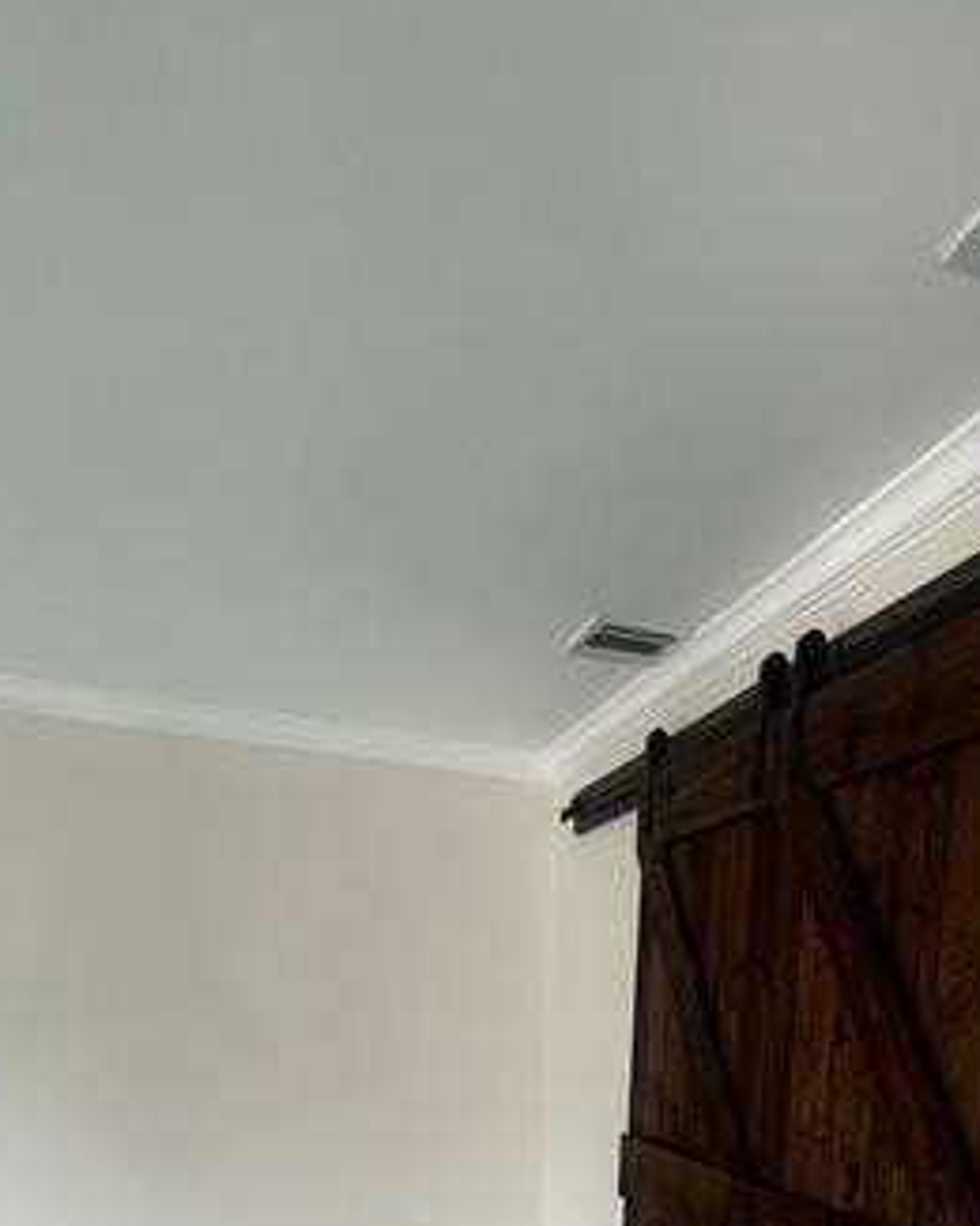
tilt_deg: -8.9
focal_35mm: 30
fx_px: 1088
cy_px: 1222
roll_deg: -3.3
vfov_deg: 48.5
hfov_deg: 46.8
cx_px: 731
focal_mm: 1.57
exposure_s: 1/99
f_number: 1.8
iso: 64
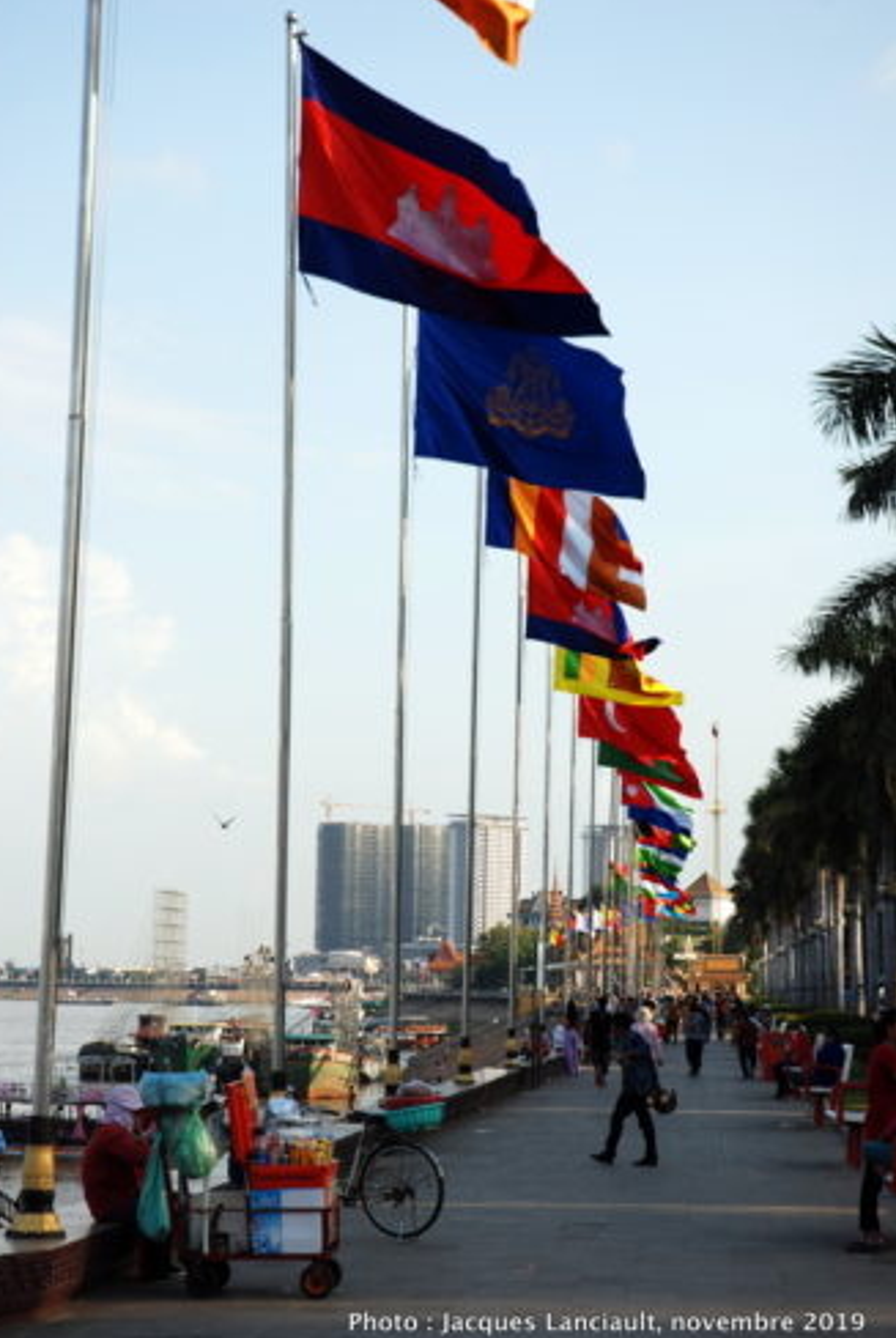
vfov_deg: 24.0
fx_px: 3144
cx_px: 440
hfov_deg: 16.2
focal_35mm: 85
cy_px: 677
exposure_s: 1/200
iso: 100
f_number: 7.1
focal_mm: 55
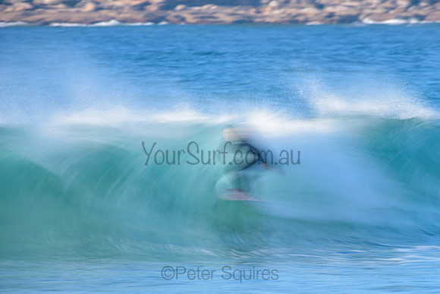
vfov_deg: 2.4
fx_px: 6994
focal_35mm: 572
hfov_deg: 3.6
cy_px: 166
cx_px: 252
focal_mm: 500
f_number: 11
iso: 31
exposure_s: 1/6
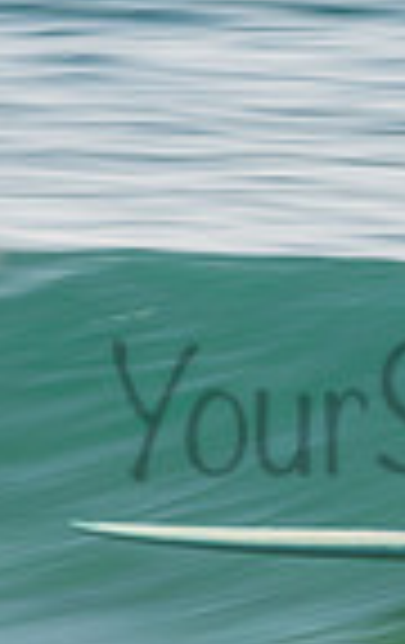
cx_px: 576
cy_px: 372
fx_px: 36216
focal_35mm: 2061
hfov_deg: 0.6
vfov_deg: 1.0
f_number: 13
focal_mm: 500
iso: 31
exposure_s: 1/20
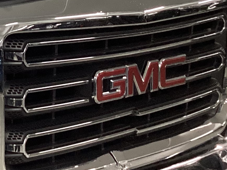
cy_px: 47
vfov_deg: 12.6
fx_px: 767
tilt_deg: -15.6
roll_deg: +0.2
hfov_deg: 15.2
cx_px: -139
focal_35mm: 117
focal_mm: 3.3
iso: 200
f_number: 2.4
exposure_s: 1/60
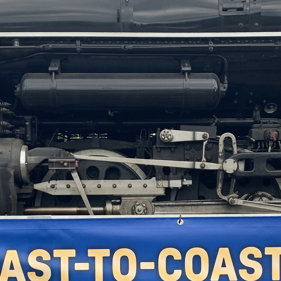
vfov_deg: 22.1
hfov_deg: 22.4
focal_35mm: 77
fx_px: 707
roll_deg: +1.1
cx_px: 173
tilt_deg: -3.6
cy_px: 232
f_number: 1.8
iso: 25
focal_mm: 4.25
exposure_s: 1/337
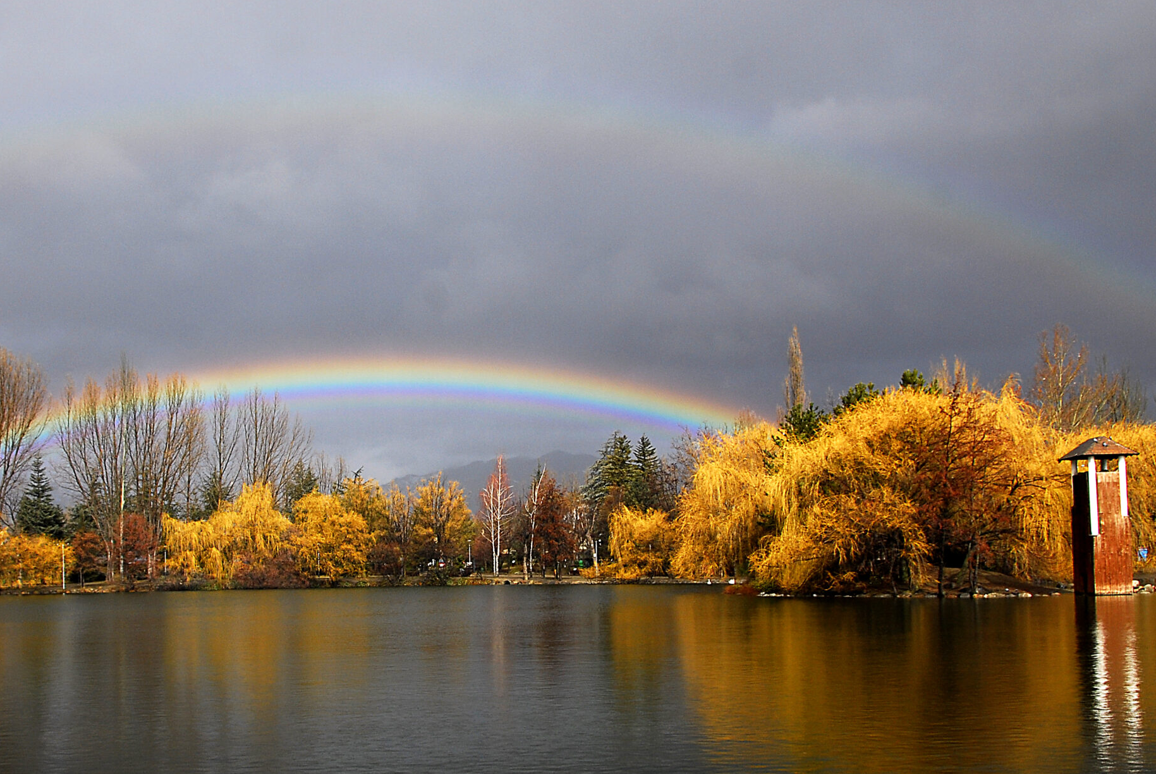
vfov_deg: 31.9
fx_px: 1350
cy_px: 448
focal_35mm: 42
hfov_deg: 46.2
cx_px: 493
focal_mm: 20
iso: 200
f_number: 8
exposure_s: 1/400
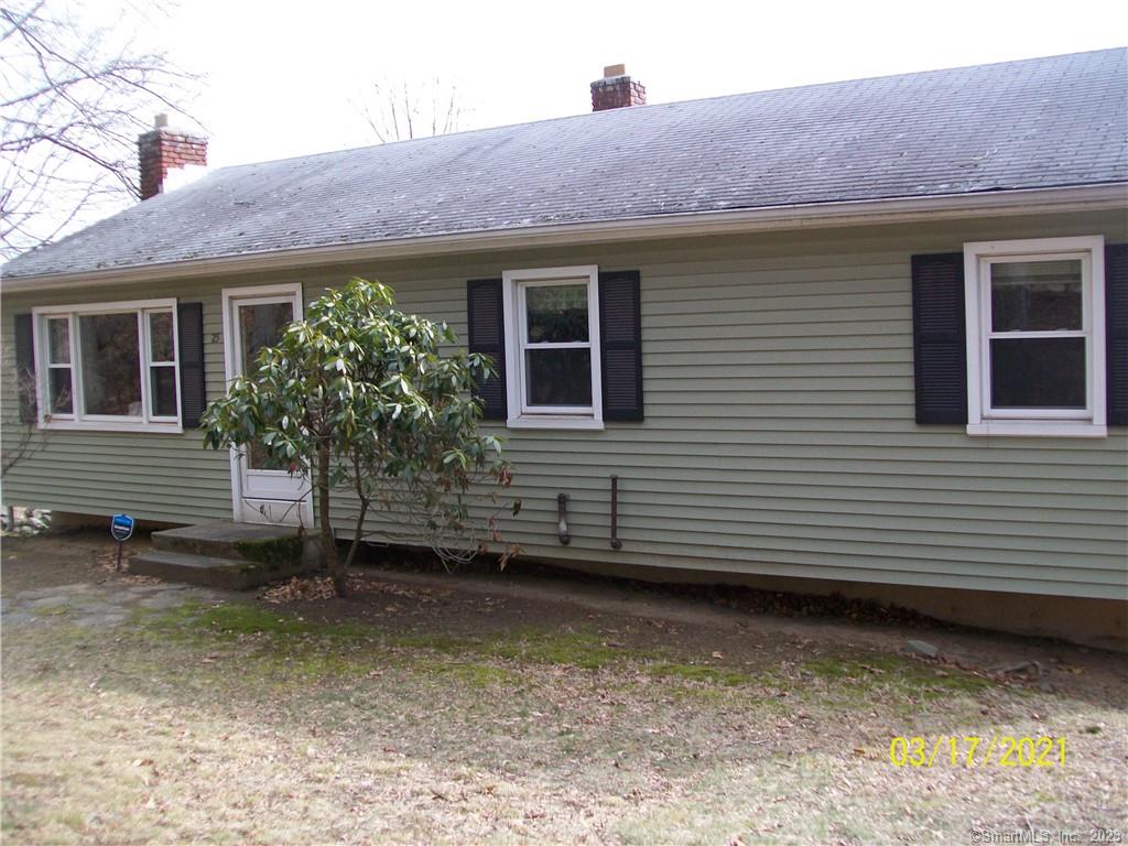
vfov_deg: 39.7
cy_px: 423
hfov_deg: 51.4
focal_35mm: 36
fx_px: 1173
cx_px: 564
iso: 64
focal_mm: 6
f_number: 2.7
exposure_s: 1/250
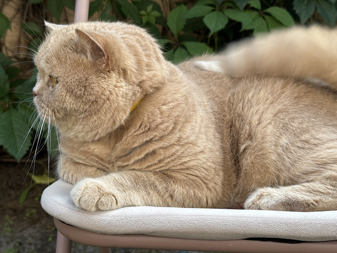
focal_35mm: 48
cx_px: 168
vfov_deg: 30.3
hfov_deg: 39.7
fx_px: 467
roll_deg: -0.6
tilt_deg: -13.0
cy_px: 126
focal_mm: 6.76
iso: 50
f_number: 1.78
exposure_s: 1/121
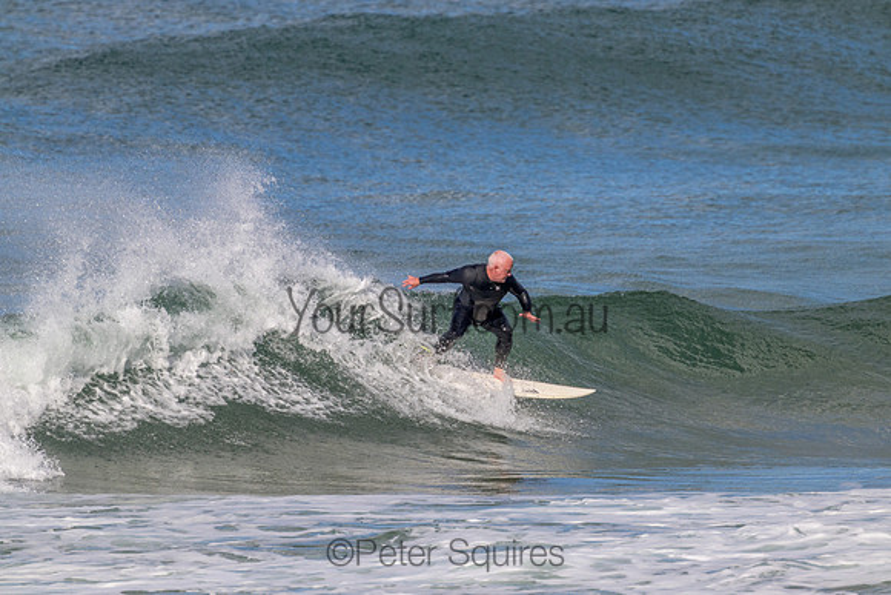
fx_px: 19804
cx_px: 446
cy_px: 298
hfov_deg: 2.6
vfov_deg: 1.7
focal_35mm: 800
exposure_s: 1/2000
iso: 1000
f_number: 11
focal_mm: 800
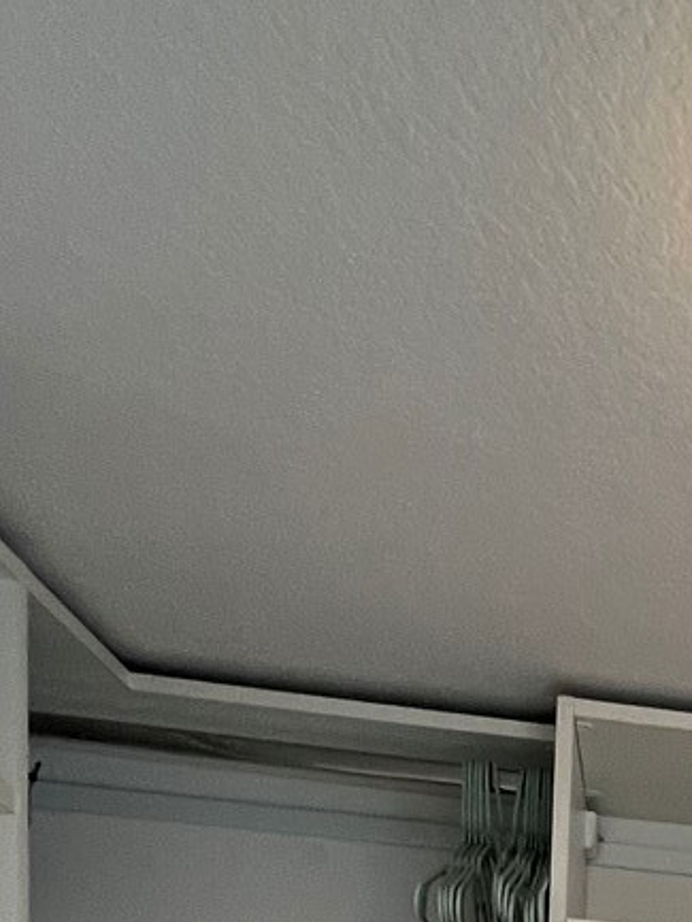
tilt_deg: -5.1
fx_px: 1279
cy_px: 1359
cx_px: 903
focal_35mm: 48
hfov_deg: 25.9
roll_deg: -3.2
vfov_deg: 27.9
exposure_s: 1/60
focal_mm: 1.57
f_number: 1.8
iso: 125
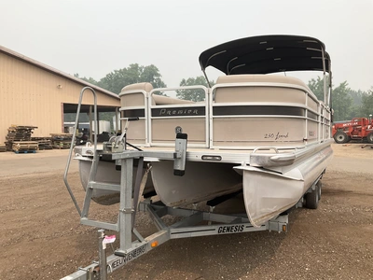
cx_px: 186
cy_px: 140
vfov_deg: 48.2
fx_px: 312
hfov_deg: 61.7
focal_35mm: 29
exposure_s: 1/1786
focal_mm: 3
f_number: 1.8
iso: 25
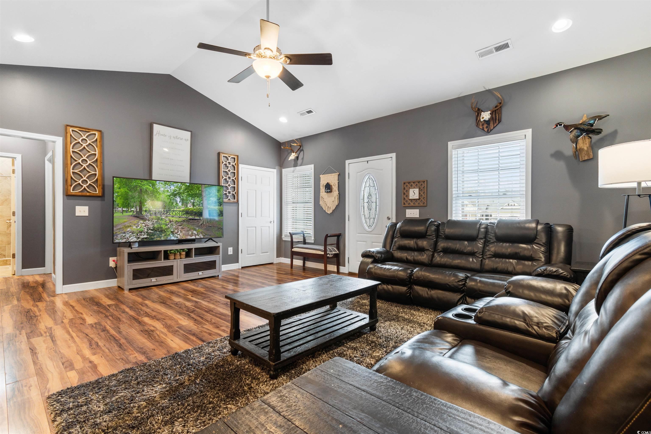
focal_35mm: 15
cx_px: 326
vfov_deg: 77.3
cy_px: 217
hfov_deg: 100.4
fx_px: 271
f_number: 4.5
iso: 100
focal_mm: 10
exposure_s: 2.5
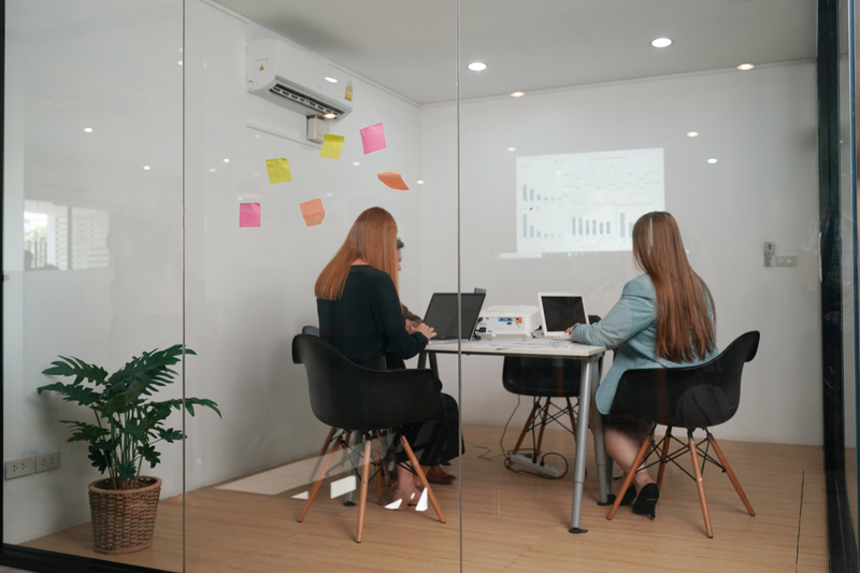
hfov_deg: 54.4
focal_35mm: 35
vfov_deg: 37.8
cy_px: 286
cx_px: 430
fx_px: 836
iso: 320
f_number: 3.5
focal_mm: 35
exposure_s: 1/60
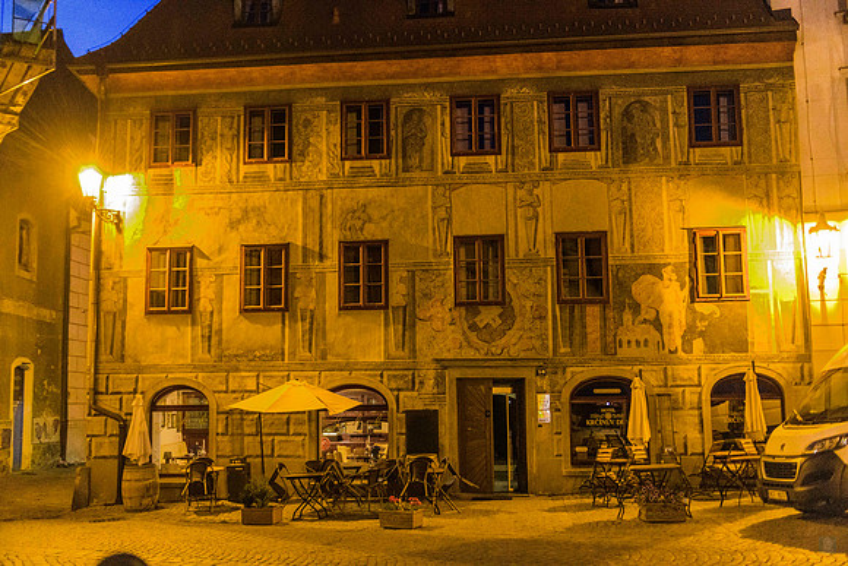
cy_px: 283
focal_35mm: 38
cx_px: 424
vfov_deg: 35.1
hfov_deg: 50.7
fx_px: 895
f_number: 2.8
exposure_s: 1/40
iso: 12800
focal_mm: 38
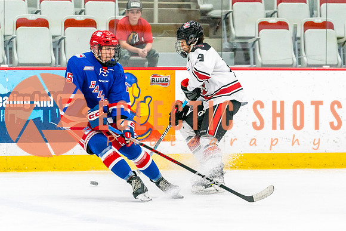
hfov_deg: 6.4
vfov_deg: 4.3
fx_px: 3071
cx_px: 198
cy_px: 150
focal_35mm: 319
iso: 3200
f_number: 2.8
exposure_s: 1/1250
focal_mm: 200
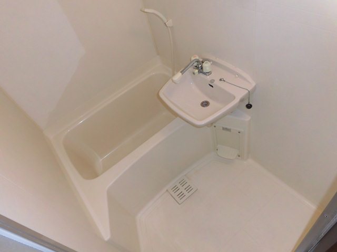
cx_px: 168
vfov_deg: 56.8
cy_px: 126
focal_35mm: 24
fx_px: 234
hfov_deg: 71.6
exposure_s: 1/30
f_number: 3.1
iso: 100
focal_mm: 4.3
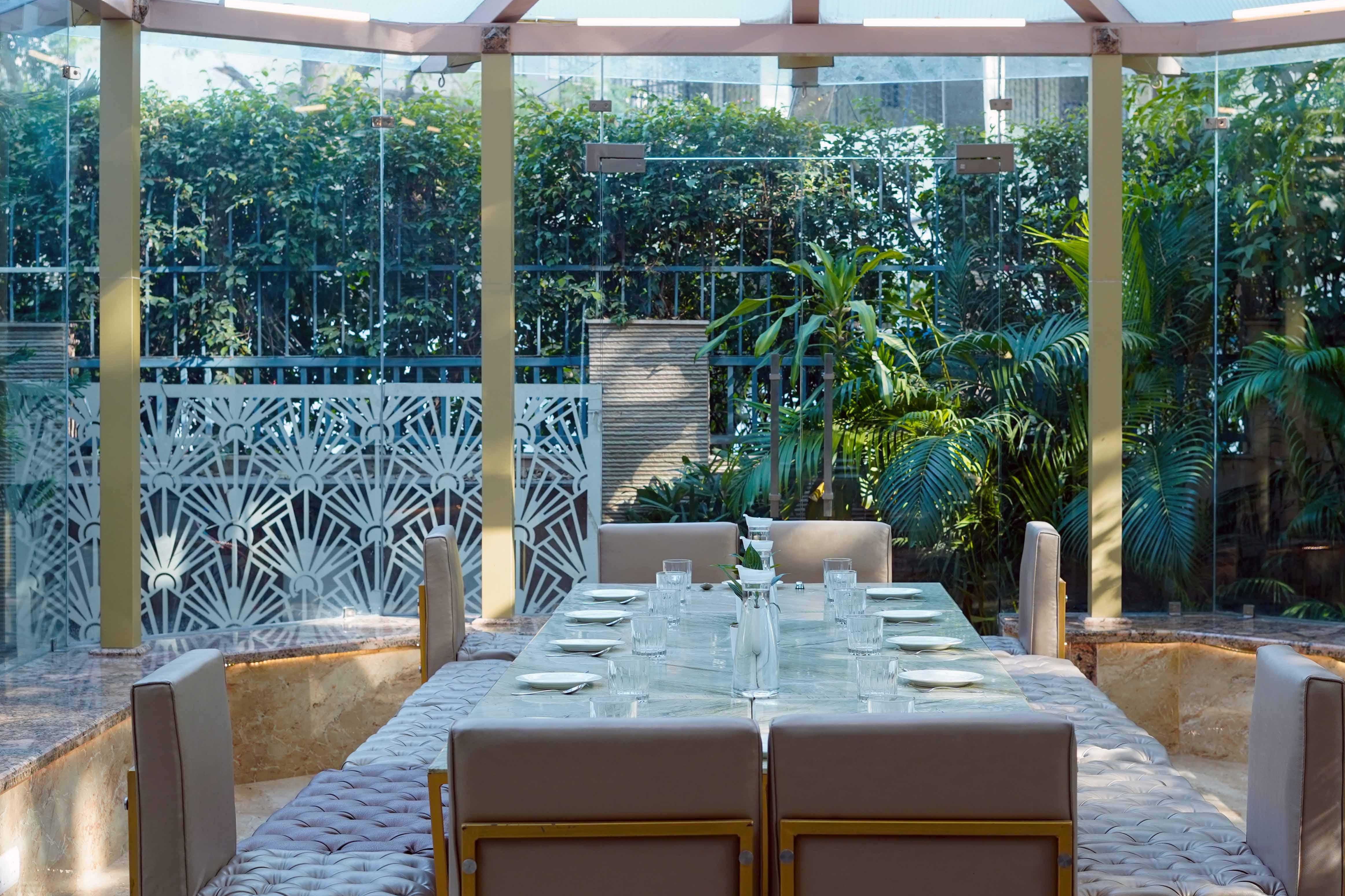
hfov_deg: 31.4
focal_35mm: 64
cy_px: 395
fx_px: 2391
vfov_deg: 21.2
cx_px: 768
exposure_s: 1/100
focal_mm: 50
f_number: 5
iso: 320
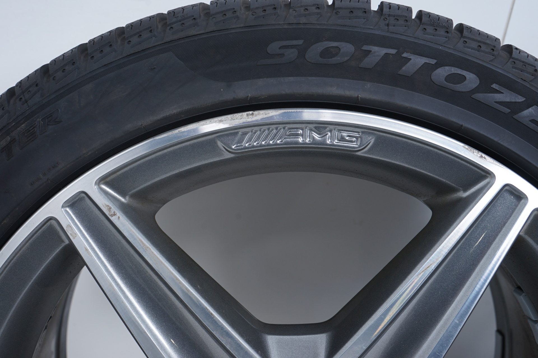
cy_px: 179
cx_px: 269
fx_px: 538
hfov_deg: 53.2
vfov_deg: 36.8
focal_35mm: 36
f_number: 7.1
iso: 250
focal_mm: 36
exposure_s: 1/100
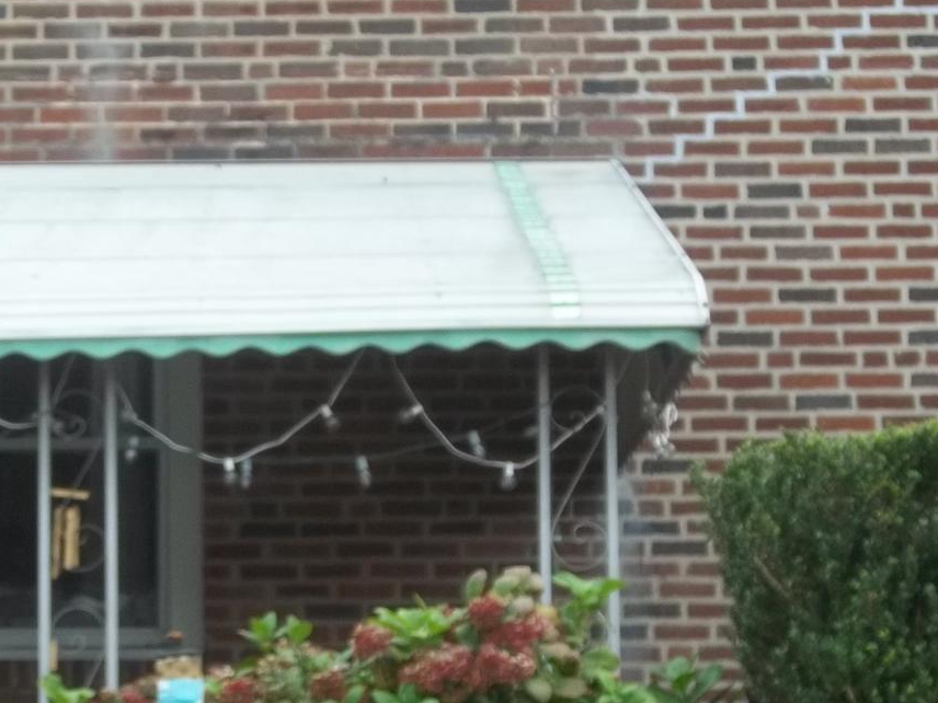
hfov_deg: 13.4
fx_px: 3956
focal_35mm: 146
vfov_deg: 10.0
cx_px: 135
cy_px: 774
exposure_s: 1/200
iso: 64
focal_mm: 11
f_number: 4.1
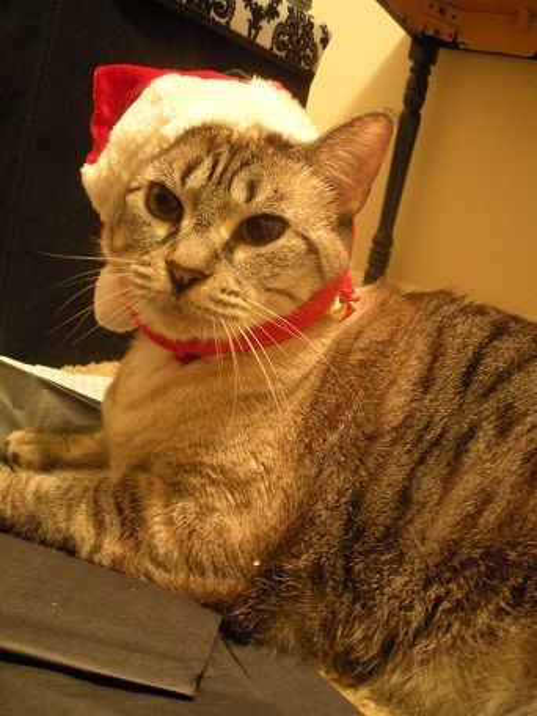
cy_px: 358
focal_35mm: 36
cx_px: 268
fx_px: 745
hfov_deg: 39.7
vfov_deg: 51.4
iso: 523
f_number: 3.5
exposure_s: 1/8
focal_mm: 6.3
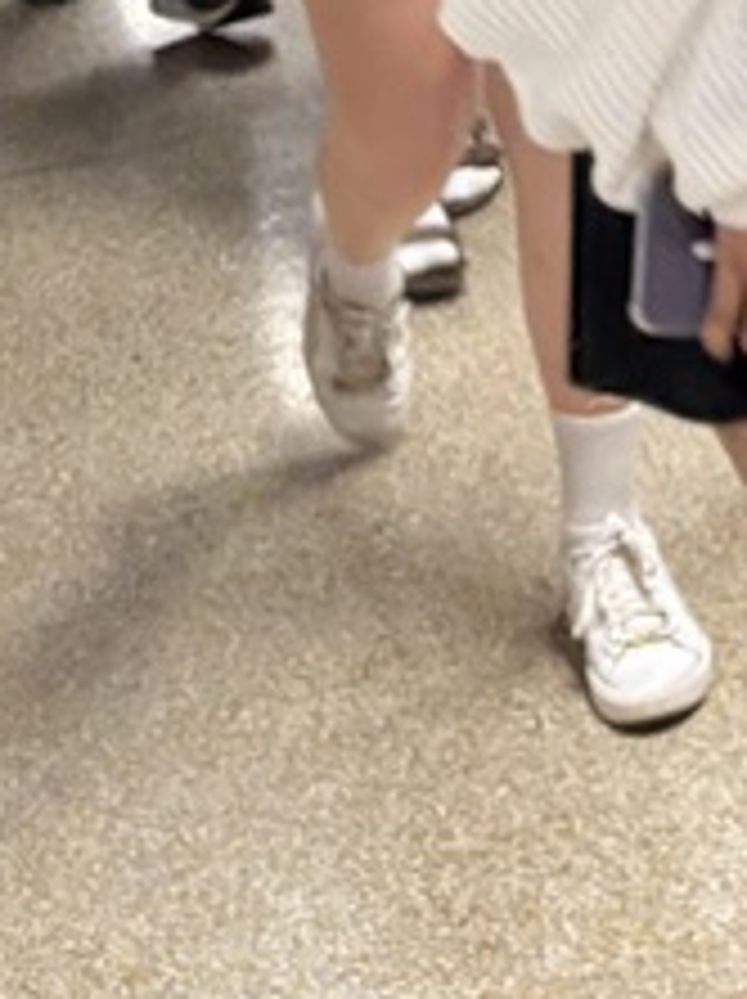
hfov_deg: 11.8
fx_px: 3459
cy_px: -778
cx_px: 1130
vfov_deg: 14.5
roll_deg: +4.0
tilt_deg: -5.1
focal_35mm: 120
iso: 250
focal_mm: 5.96
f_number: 1.6
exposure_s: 1/60
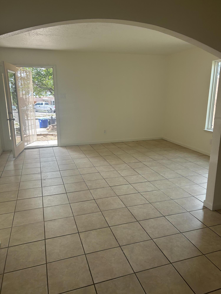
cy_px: 147
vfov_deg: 67.3
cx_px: 110
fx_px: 221
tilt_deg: -14.3
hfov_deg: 53.1
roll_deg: +0.6
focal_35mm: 26
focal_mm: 5.7
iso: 50
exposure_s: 1/271
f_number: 1.5
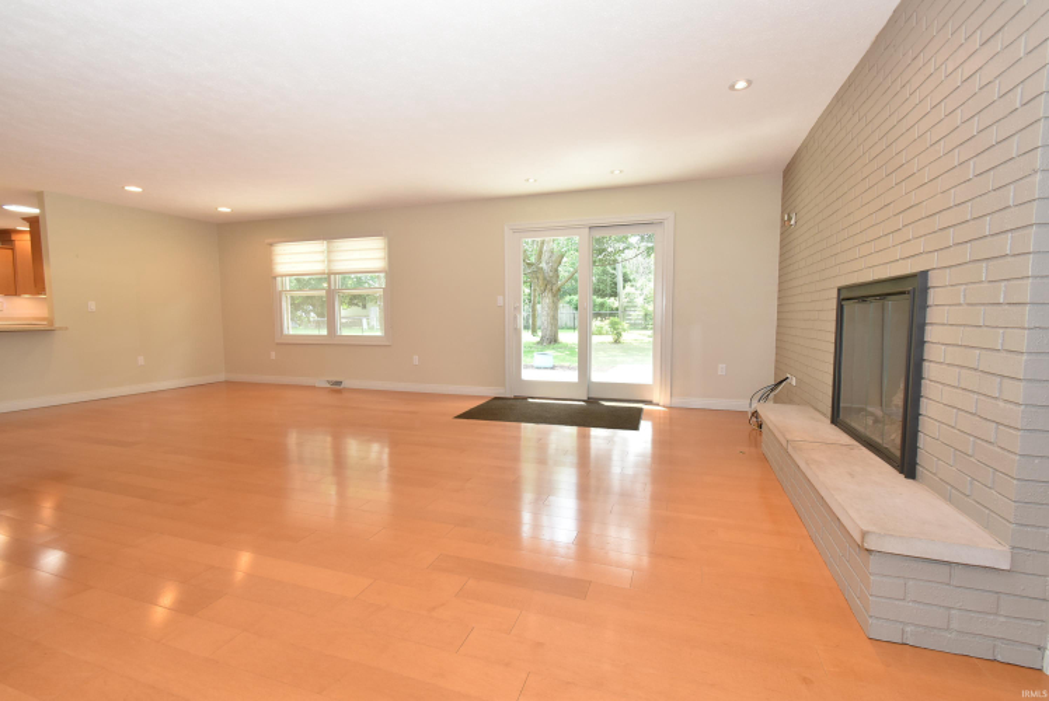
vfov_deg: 77.4
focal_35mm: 15
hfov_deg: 100.3
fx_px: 437
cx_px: 524
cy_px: 350
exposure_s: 1/15
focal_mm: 10
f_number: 9
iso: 400
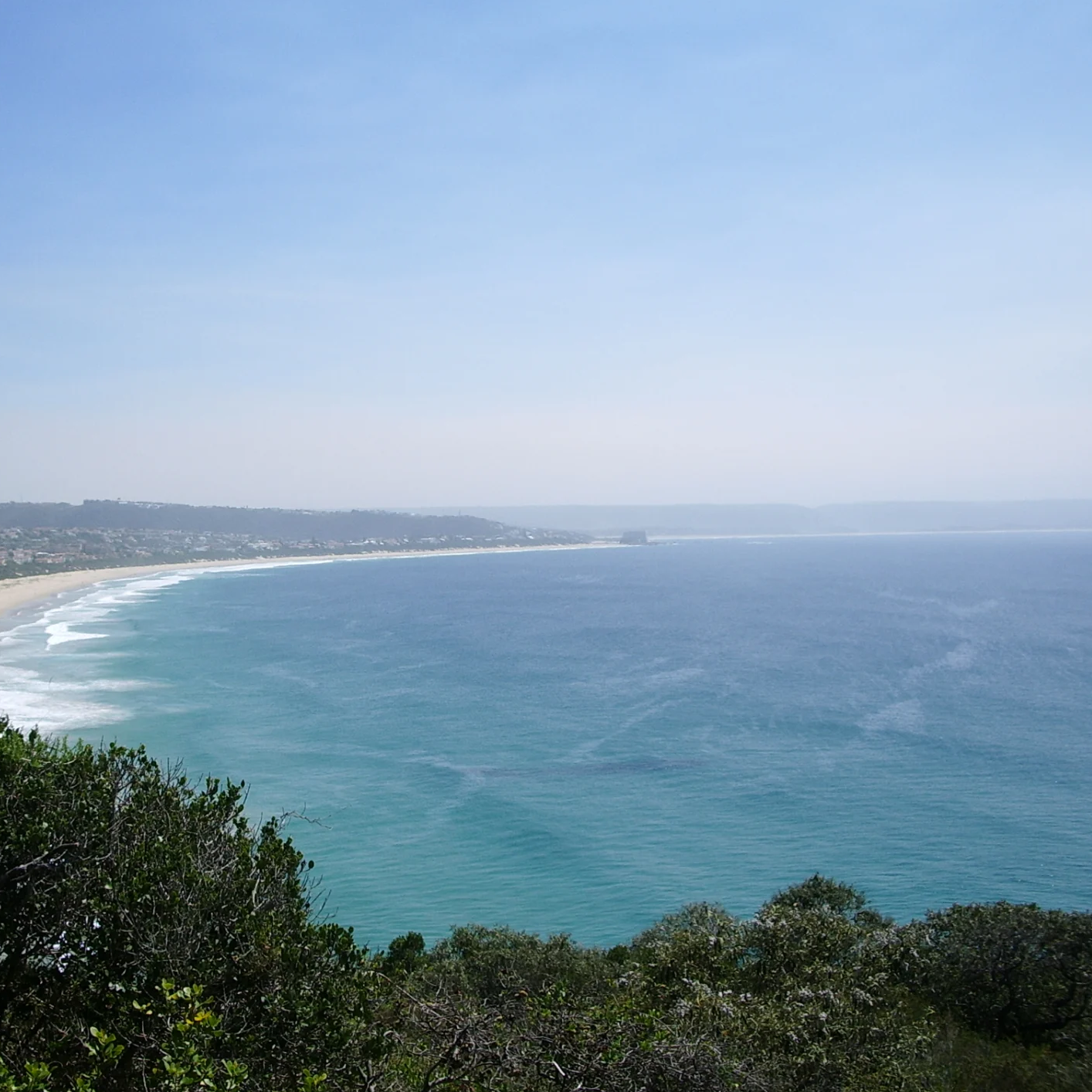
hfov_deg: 39.5
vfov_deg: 40.0
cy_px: 543
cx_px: 353
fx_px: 1499
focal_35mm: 42
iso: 50
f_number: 4.3
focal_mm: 5.8
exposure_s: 1/640
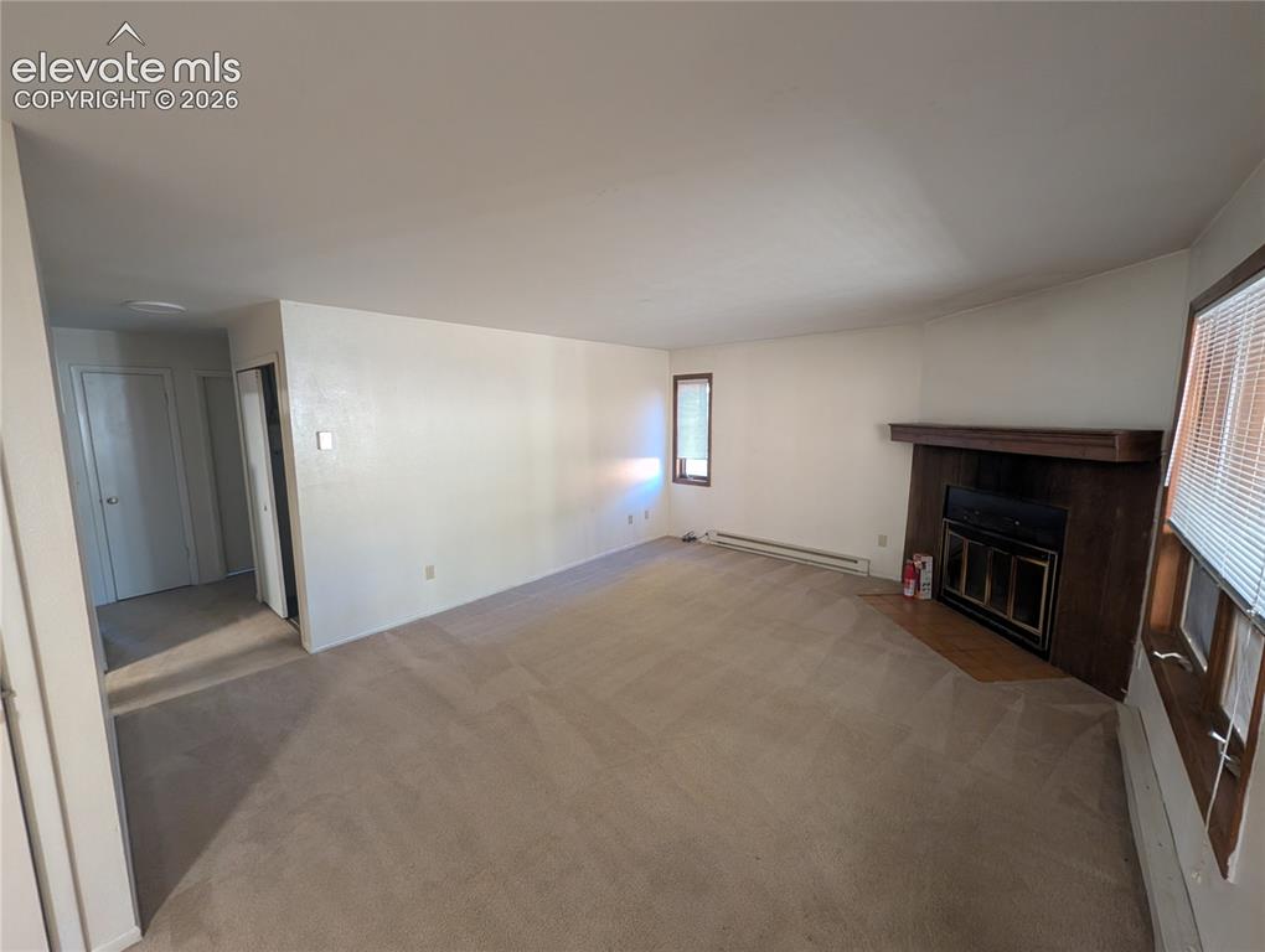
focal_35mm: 12
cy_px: 476
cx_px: 632
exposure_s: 1/34.1
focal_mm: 2.02
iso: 207
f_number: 1.7
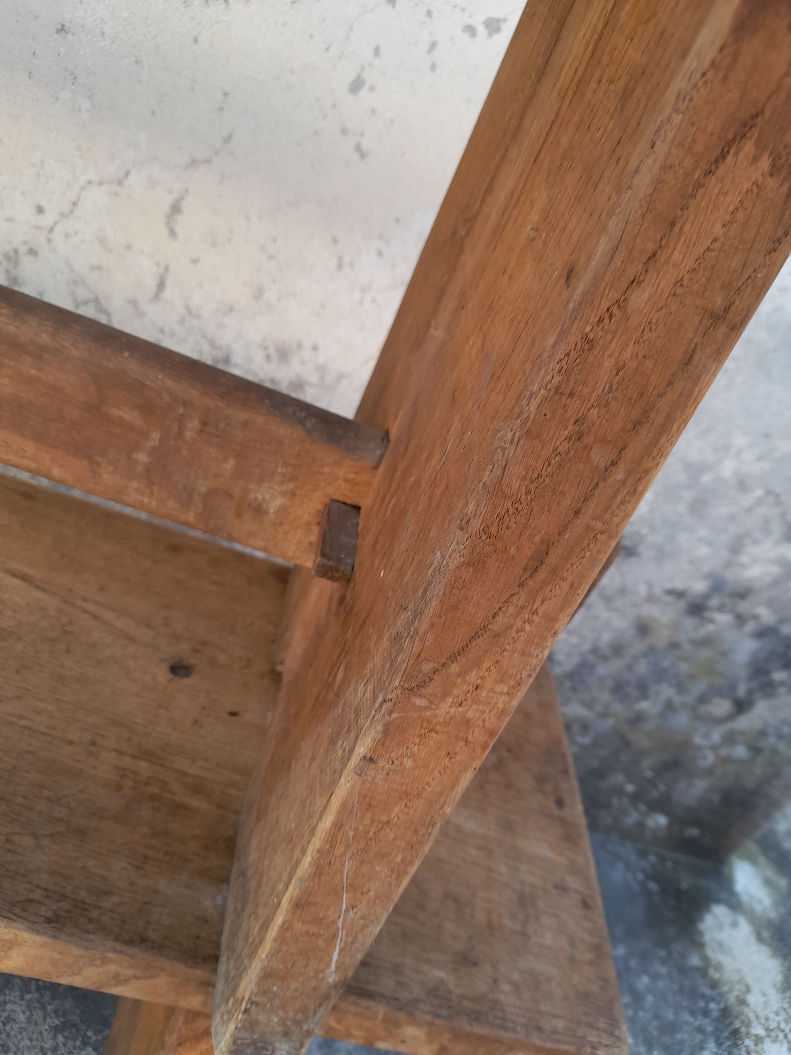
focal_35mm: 25
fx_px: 762
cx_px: 396
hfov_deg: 54.9
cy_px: 528
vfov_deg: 69.4
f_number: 2
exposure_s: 1/100
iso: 25
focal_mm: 4.6
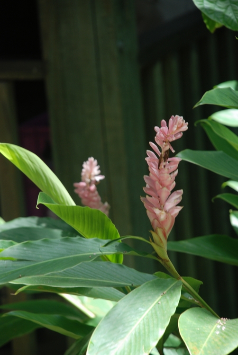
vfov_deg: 10.1
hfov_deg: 6.8
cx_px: 119
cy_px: 178
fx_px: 2002
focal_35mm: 202
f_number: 5.6
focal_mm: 135
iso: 220
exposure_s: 1/125
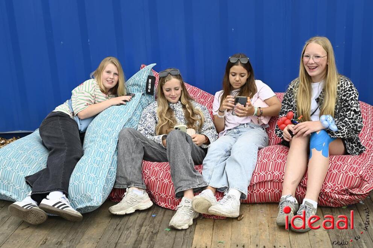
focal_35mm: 52
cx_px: 186
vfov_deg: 25.9
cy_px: 124
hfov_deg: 38.2
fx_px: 538
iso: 200
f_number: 5.6
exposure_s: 1/125
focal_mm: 52
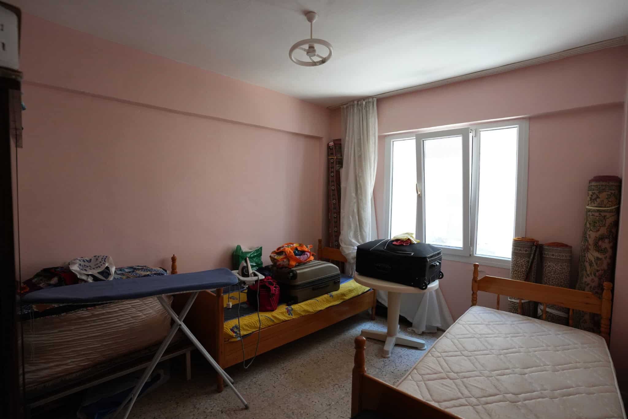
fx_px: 297
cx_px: 314
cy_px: 210
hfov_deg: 93.3
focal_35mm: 17
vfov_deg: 70.4
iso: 1600
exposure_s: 1/160
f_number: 4
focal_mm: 17
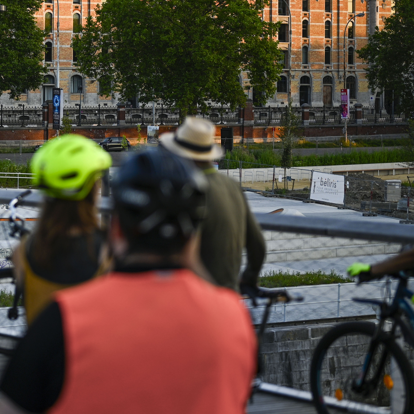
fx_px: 1299
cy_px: 142
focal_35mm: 96
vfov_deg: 18.1
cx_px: 72
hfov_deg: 17.9
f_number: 1.8
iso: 200
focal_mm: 50
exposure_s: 1/1250
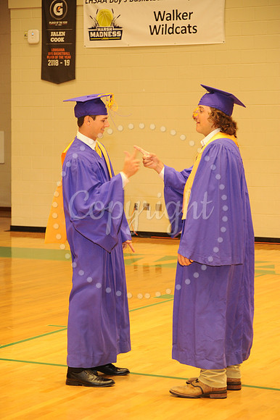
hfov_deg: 13.0
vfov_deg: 19.5
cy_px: 210
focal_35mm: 105
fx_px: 1226
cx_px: 140
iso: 1250
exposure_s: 1/60
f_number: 5.6
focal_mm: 105
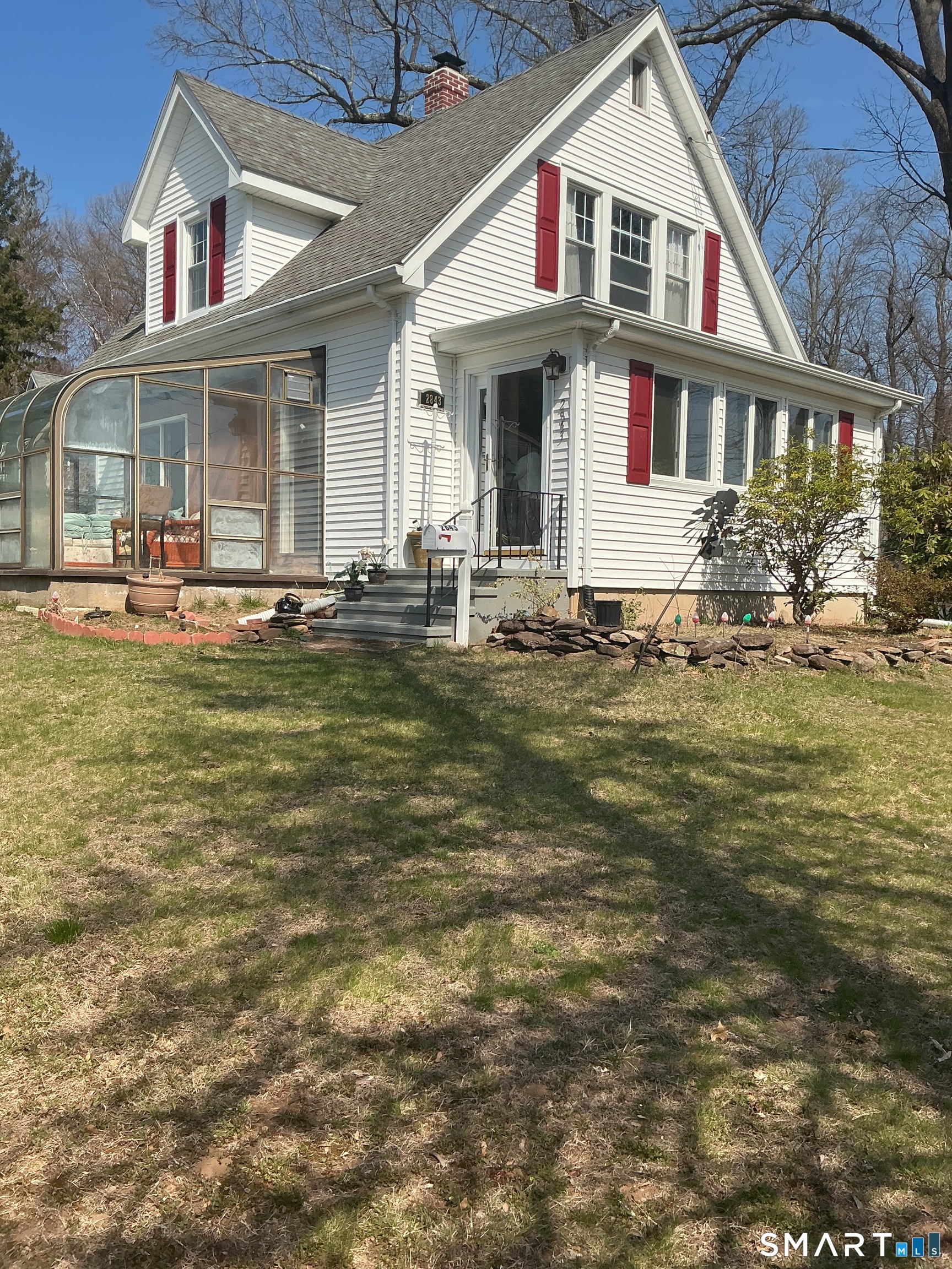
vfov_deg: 61.7
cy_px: 634
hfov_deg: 48.2
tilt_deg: -2.9
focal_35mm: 29
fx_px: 1063
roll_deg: -1.6
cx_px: 476
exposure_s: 1/1984
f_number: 1.8
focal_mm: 3
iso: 25
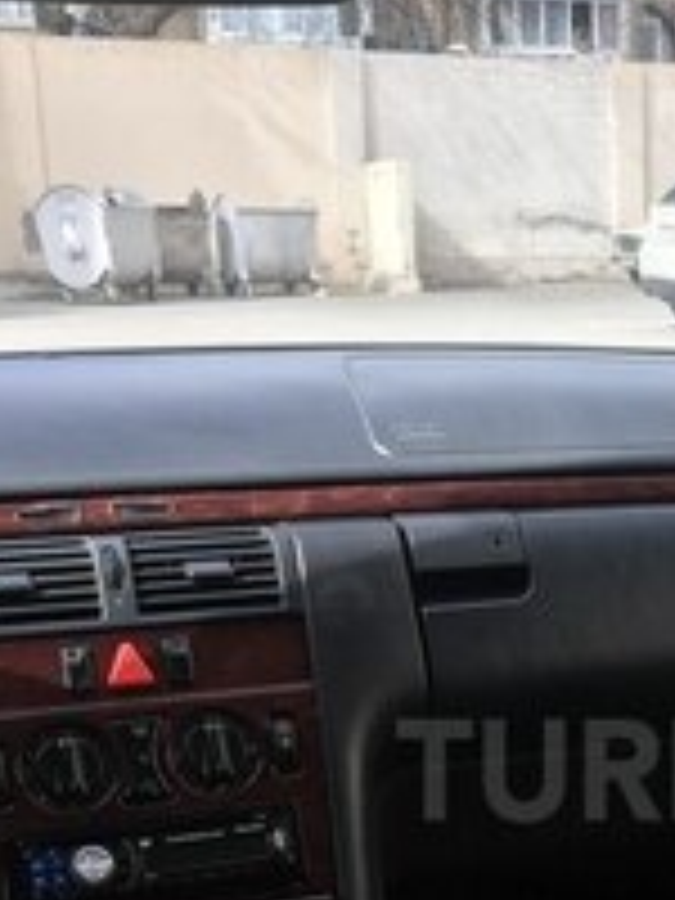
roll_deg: -0.1
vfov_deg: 26.3
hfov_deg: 19.6
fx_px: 1872
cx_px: 742
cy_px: 770
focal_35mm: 72
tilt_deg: -15.8
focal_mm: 4.15
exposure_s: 1/319
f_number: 2.2
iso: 25
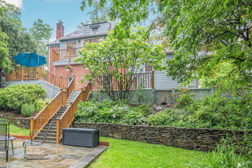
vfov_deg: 44.9
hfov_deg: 60.5
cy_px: 102
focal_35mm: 29
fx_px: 202
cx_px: 63
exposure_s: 1/30
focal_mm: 17.5
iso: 200
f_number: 9
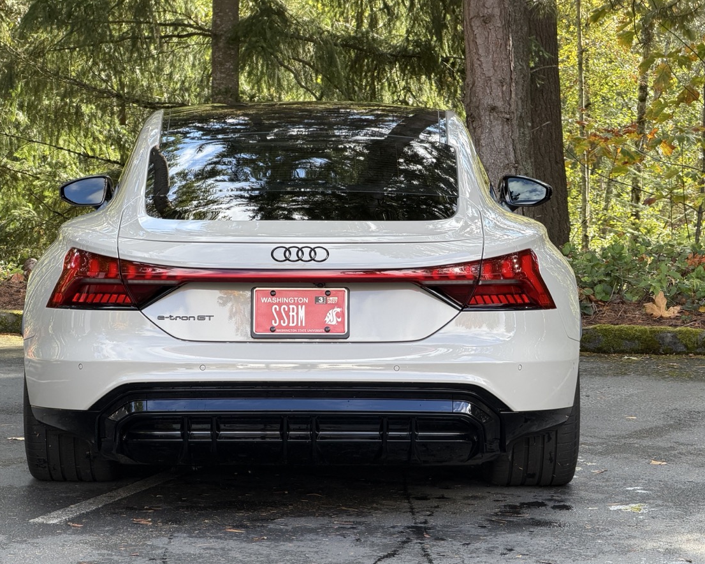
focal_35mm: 113
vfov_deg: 13.6
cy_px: 300
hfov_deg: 17.0
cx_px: 302
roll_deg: +1.7
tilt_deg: -3.8
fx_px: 2358
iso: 50
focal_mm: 16.89
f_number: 2.8
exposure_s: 1/121
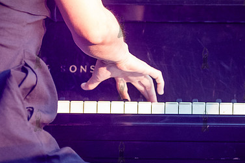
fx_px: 1899
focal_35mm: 279
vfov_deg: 4.9
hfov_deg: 7.4
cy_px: 78
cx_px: 109
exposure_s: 1/200
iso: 4000
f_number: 3.5
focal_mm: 120
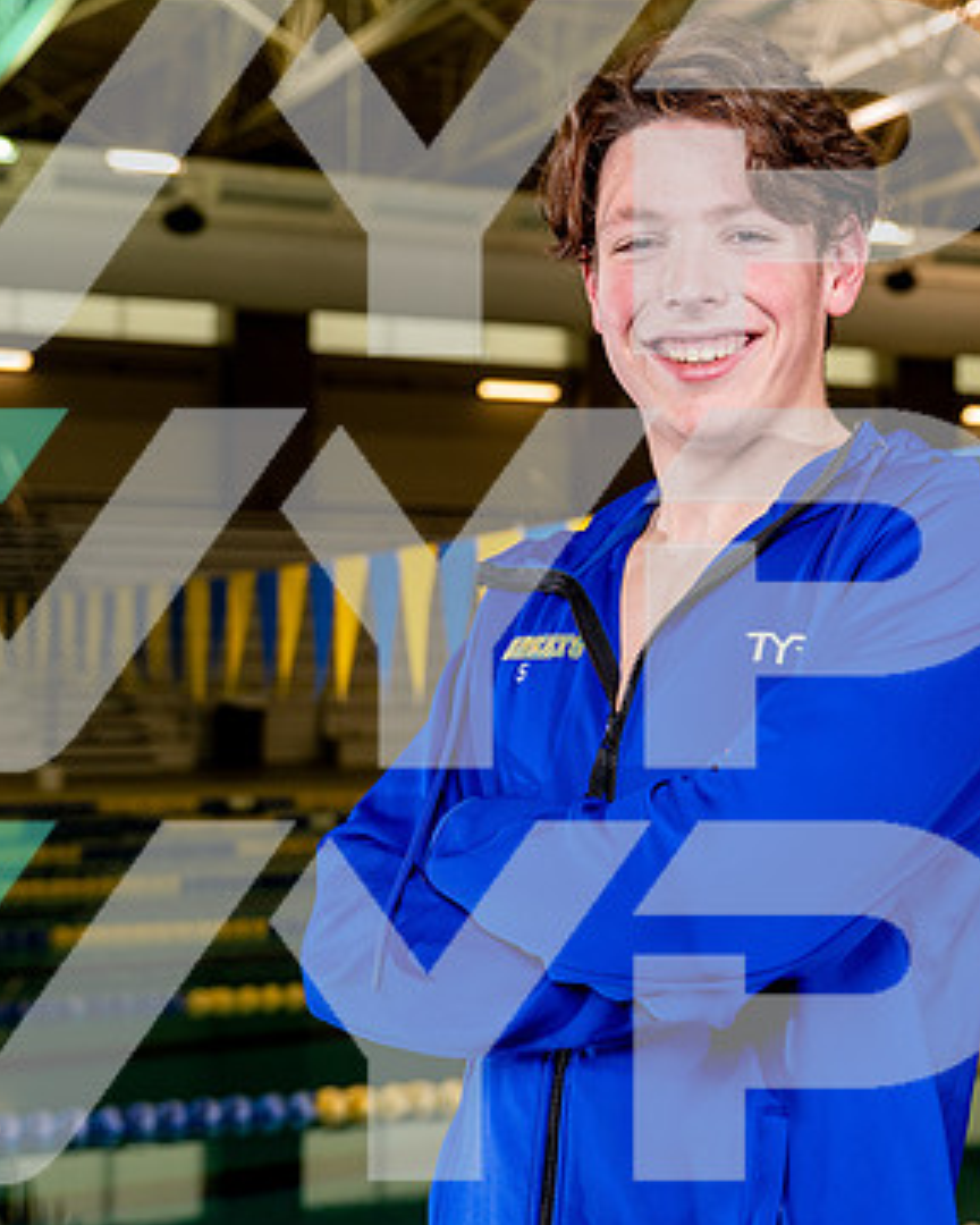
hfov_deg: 24.6
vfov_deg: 30.5
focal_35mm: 62
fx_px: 2248
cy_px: 590
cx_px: 578
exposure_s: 1/200
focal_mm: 41
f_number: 4
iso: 400
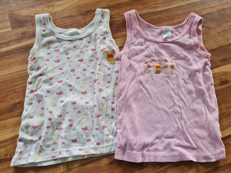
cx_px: 116
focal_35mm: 26
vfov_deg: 53.0
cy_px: 86
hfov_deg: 67.3
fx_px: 173
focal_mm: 5.4
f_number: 1.8
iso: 200
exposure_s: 1/100
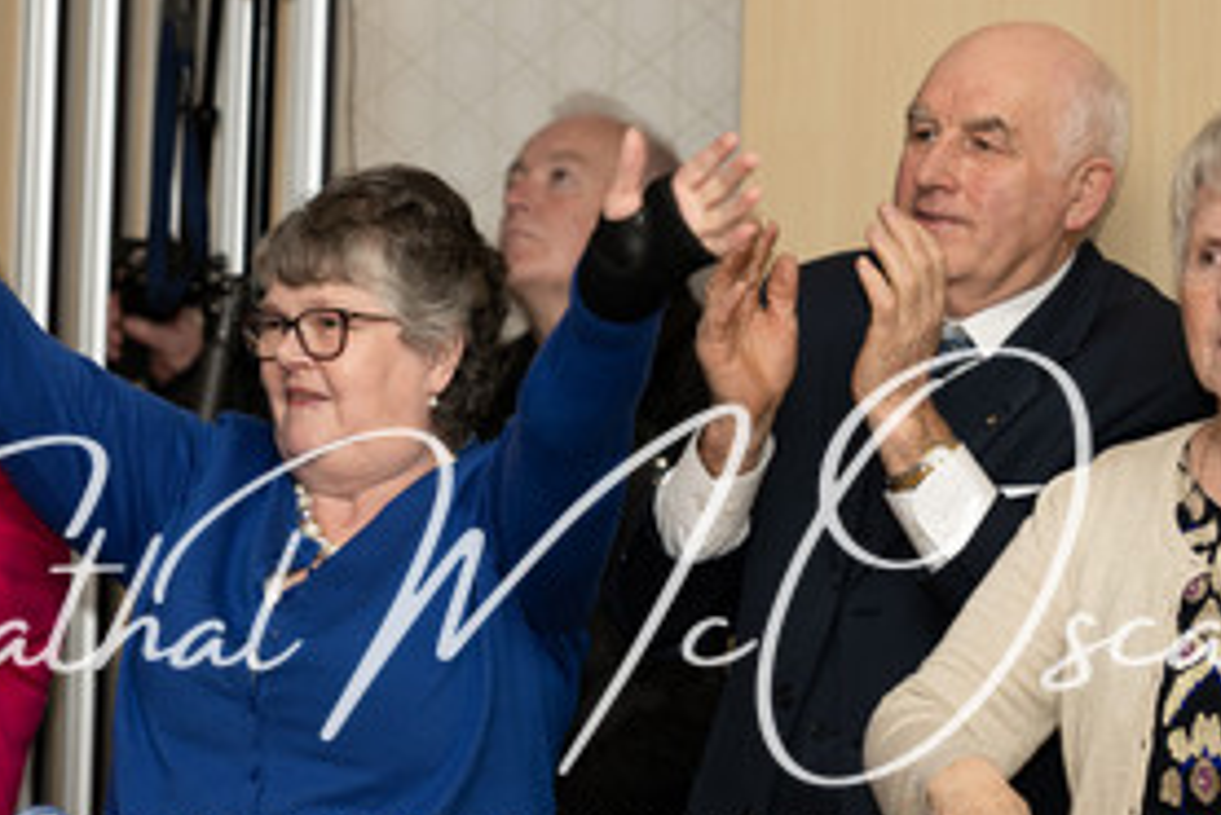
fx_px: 6617
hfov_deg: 10.5
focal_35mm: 195
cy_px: 403
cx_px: 458
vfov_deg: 7.1
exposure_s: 1/200
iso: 400
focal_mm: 135
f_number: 2.8
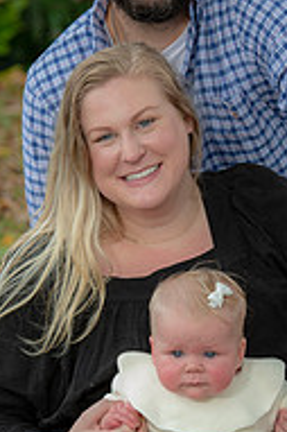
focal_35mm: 283
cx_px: 157
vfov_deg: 7.3
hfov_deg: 4.8
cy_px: 283
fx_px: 3390
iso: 160
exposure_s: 1/200
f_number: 5
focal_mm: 120
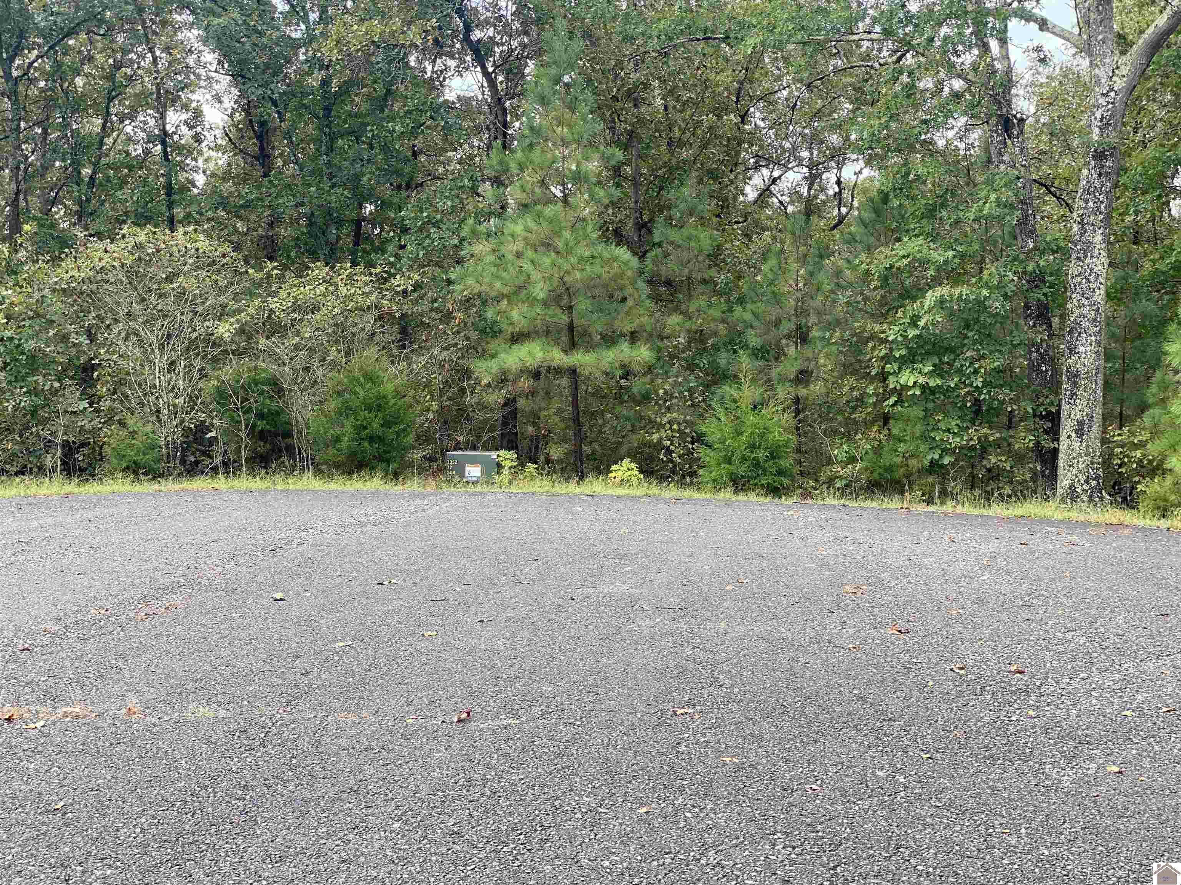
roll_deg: +0.5
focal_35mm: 52
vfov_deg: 28.0
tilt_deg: -3.4
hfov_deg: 36.8
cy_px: 442
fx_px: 1774
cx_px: 590
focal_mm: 6
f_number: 2
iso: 20
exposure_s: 1/129
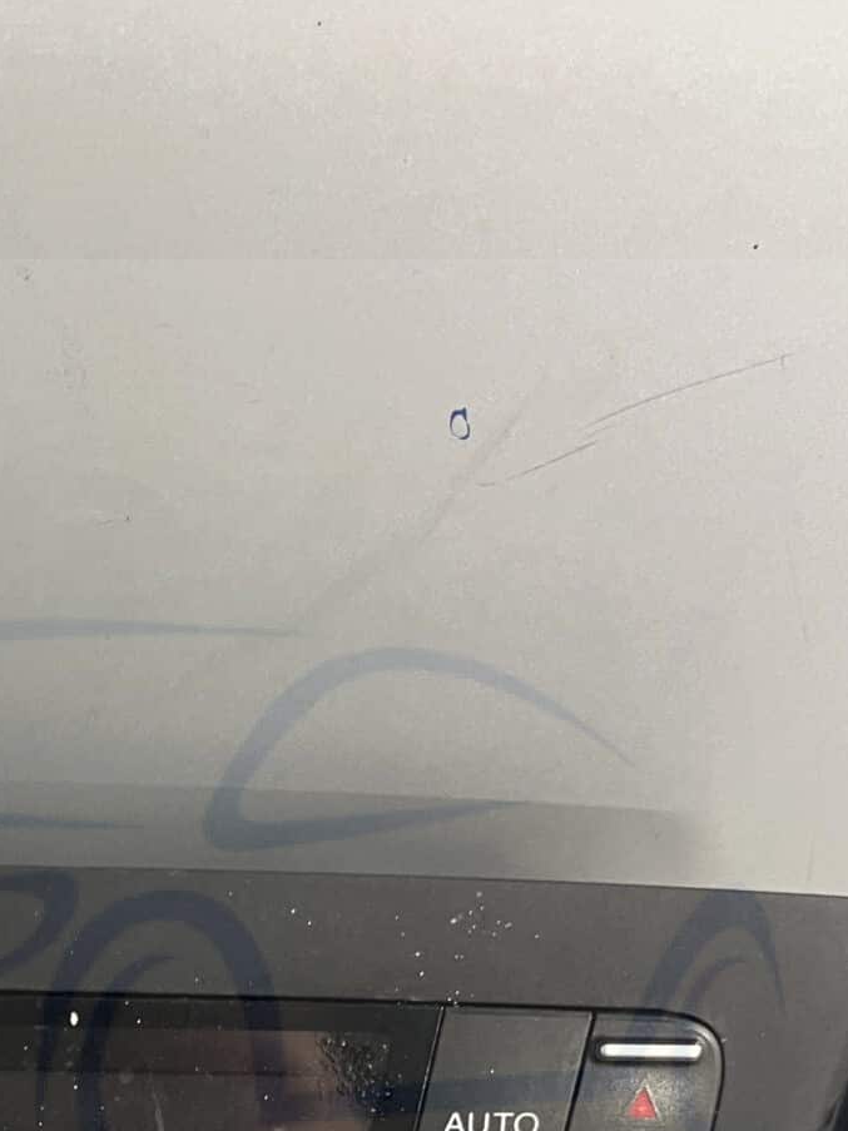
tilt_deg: -43.0
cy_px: 1221
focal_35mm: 59
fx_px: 1928
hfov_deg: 24.2
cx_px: 94
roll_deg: -1.3
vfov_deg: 29.7
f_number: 1.6
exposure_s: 1/33
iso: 400
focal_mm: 5.1
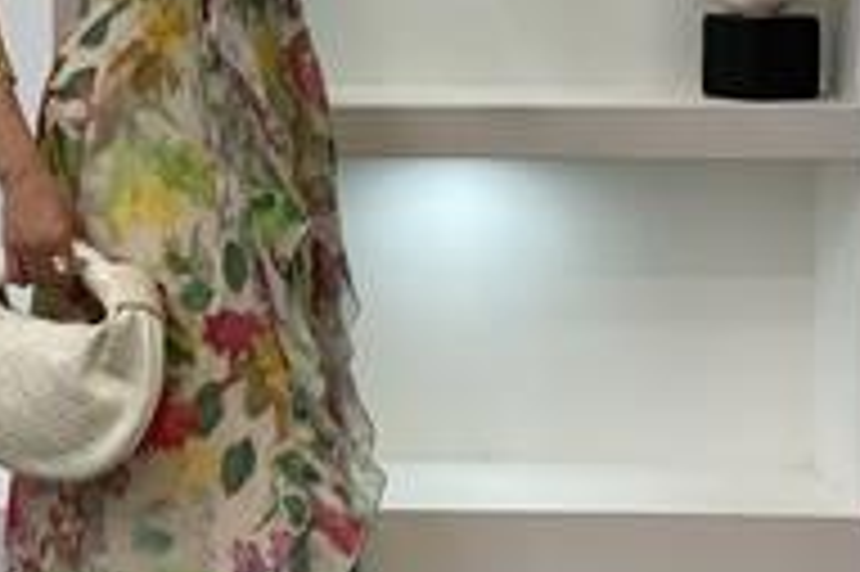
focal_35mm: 117
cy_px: 205
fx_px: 2793
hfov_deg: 17.4
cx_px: 180
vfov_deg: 11.7
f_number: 2
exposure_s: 1/100
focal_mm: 6
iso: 64
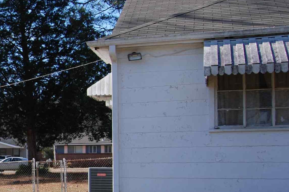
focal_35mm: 73
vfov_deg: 18.6
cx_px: -94
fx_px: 586
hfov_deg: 24.0
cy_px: 140
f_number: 7.1
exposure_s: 1/200
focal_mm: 18
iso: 100
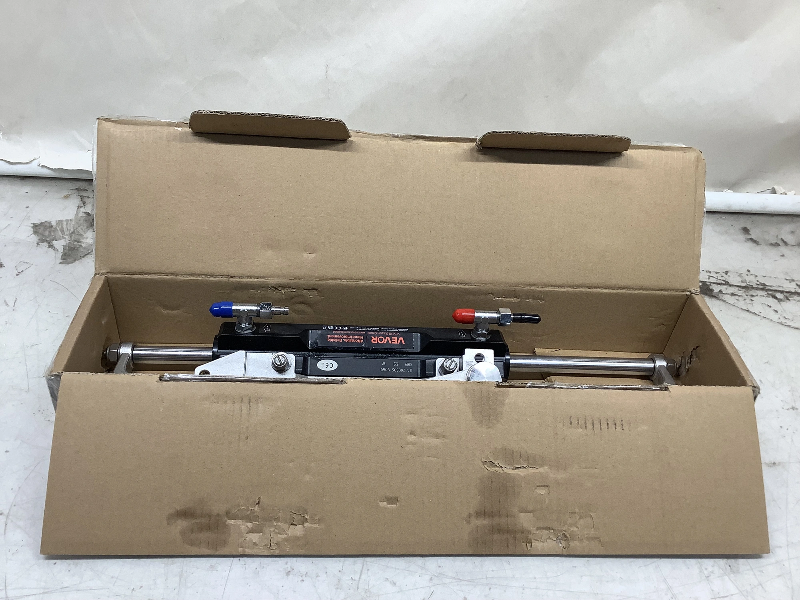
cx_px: 400
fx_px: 716
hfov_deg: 58.4
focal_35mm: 31
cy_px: 300
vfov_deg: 45.4
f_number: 2.4
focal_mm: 3.3
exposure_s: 1/60
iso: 50
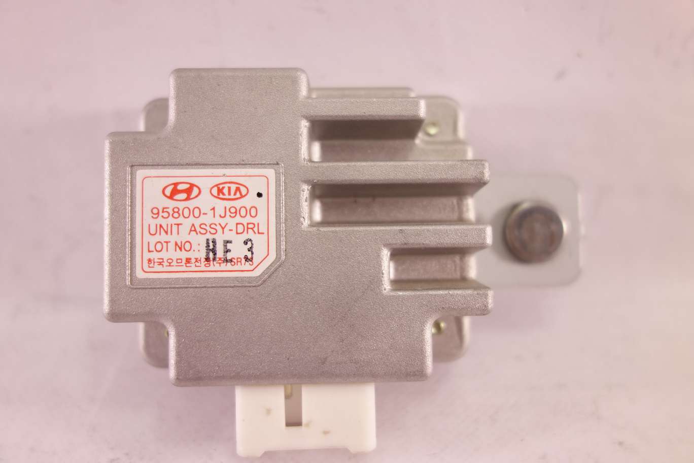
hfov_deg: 65.5
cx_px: 347
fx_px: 540
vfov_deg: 46.4
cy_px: 232
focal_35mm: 28
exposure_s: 1/100
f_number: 2.2
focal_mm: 10.4
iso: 200
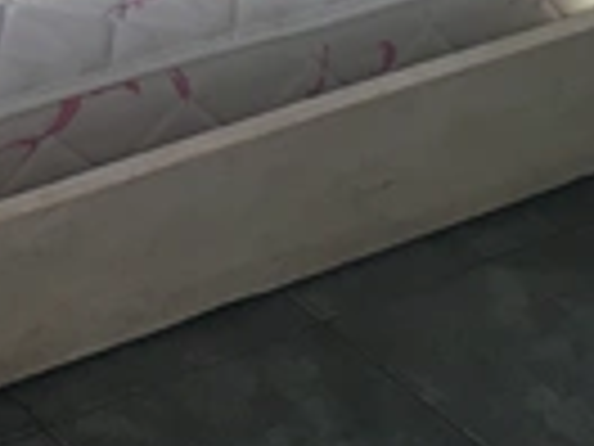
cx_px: -306
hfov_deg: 18.0
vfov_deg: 14.7
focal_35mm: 97
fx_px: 1664
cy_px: -117
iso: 25
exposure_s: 1/33
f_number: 2.2
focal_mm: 4.15
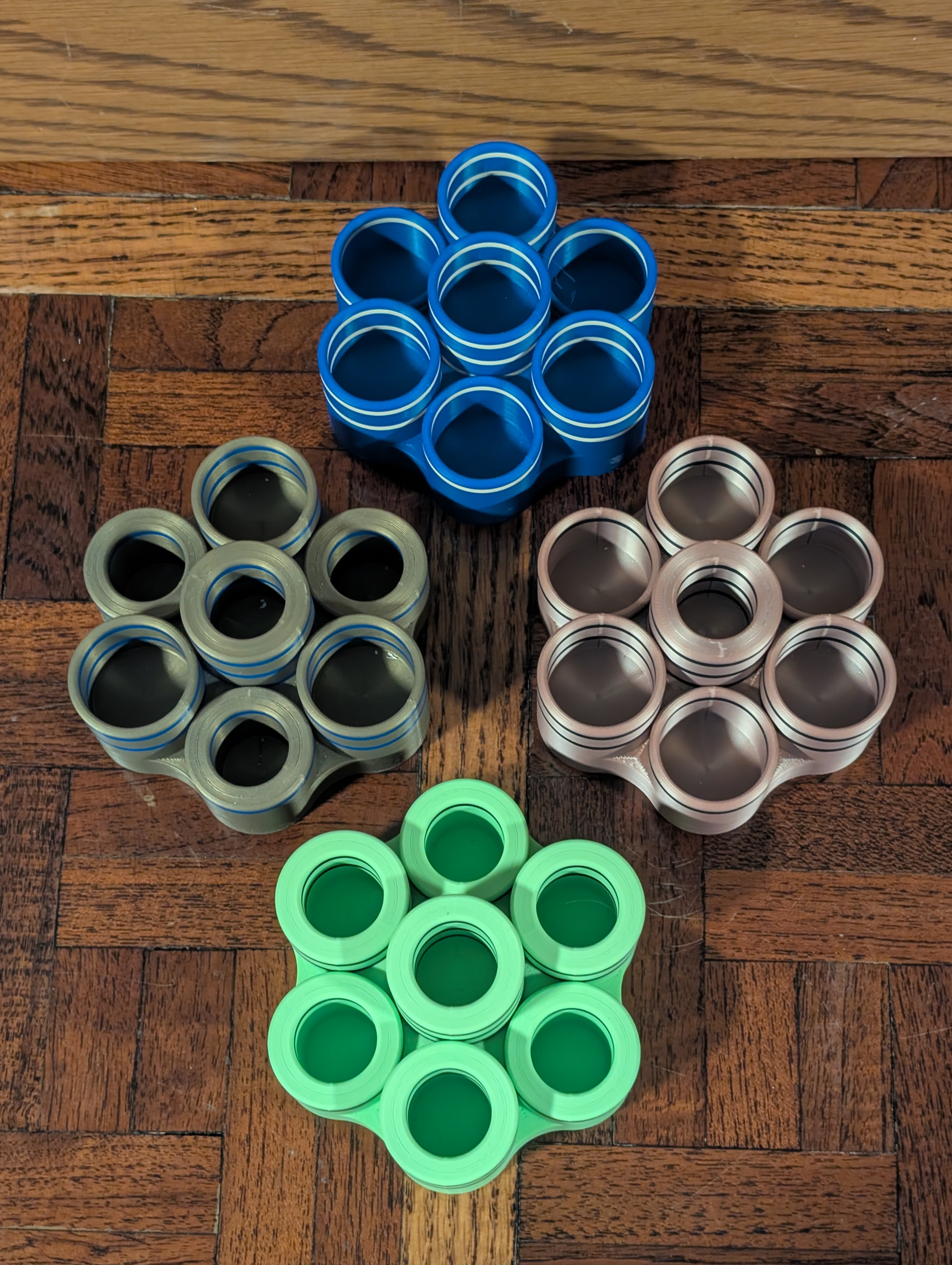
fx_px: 1792
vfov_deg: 38.9
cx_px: 476
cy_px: 632
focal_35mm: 49
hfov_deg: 29.7
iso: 247
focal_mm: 6.9
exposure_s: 1/15
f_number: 1.68
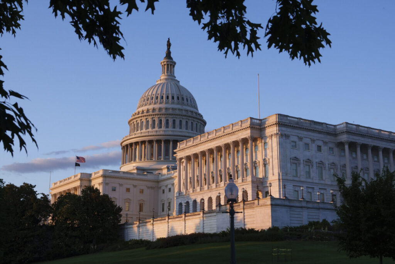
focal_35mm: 48
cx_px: 198
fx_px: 527
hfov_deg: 41.1
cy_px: 132
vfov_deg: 28.1
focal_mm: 17.55
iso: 200
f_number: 4
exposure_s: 1/400
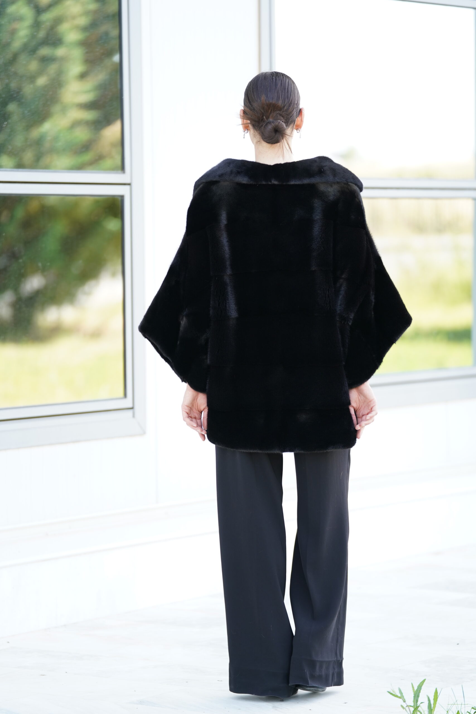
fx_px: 2697
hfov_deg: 10.1
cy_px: 357
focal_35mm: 136
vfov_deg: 15.1
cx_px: 238
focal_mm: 136
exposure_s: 1/250
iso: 250
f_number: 2.8
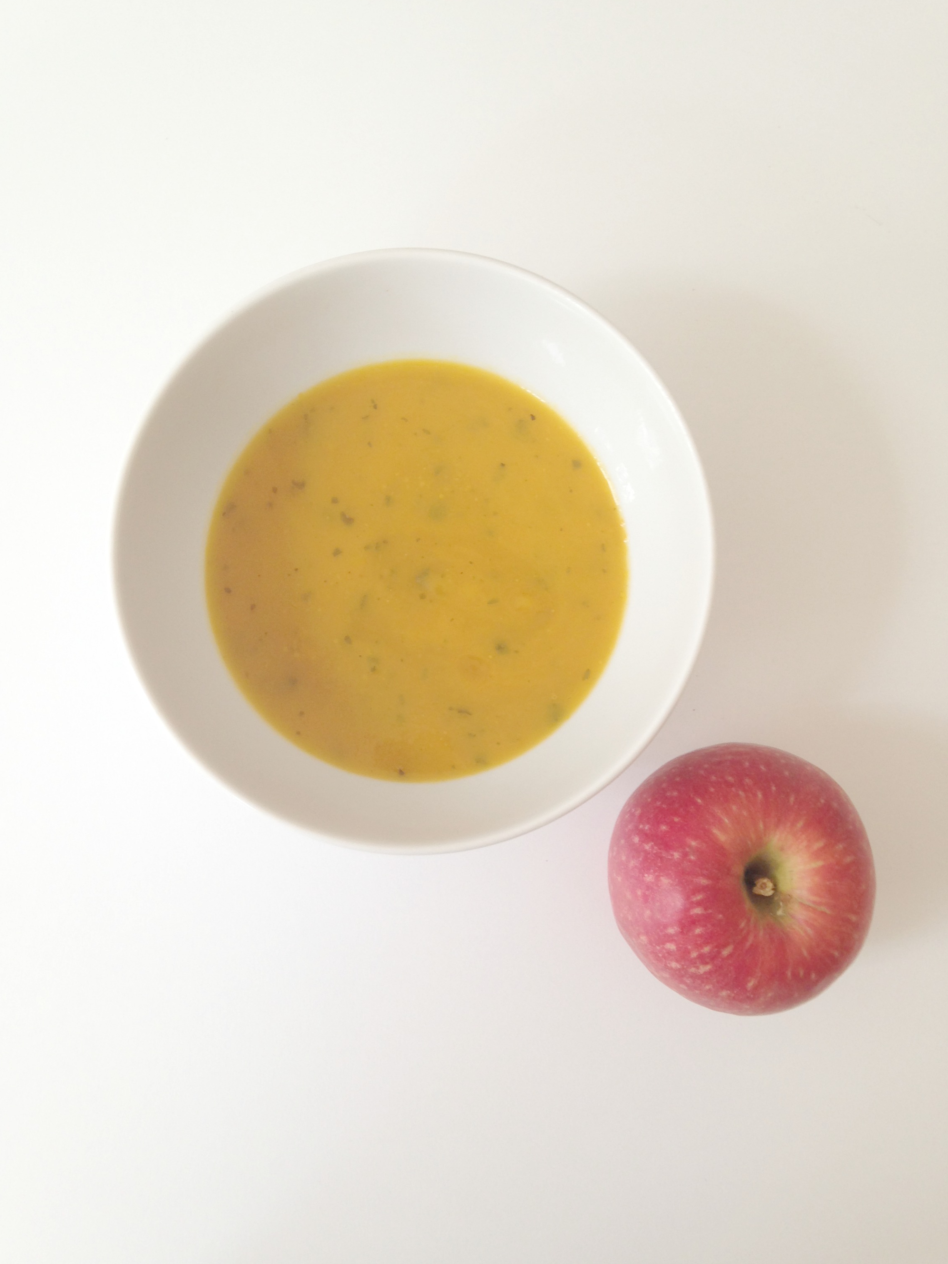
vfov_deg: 54.0
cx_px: 464
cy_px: 626
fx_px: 1242
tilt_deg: -81.3
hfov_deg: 41.8
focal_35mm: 34
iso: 50
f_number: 2.4
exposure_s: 1/24
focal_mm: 4.12
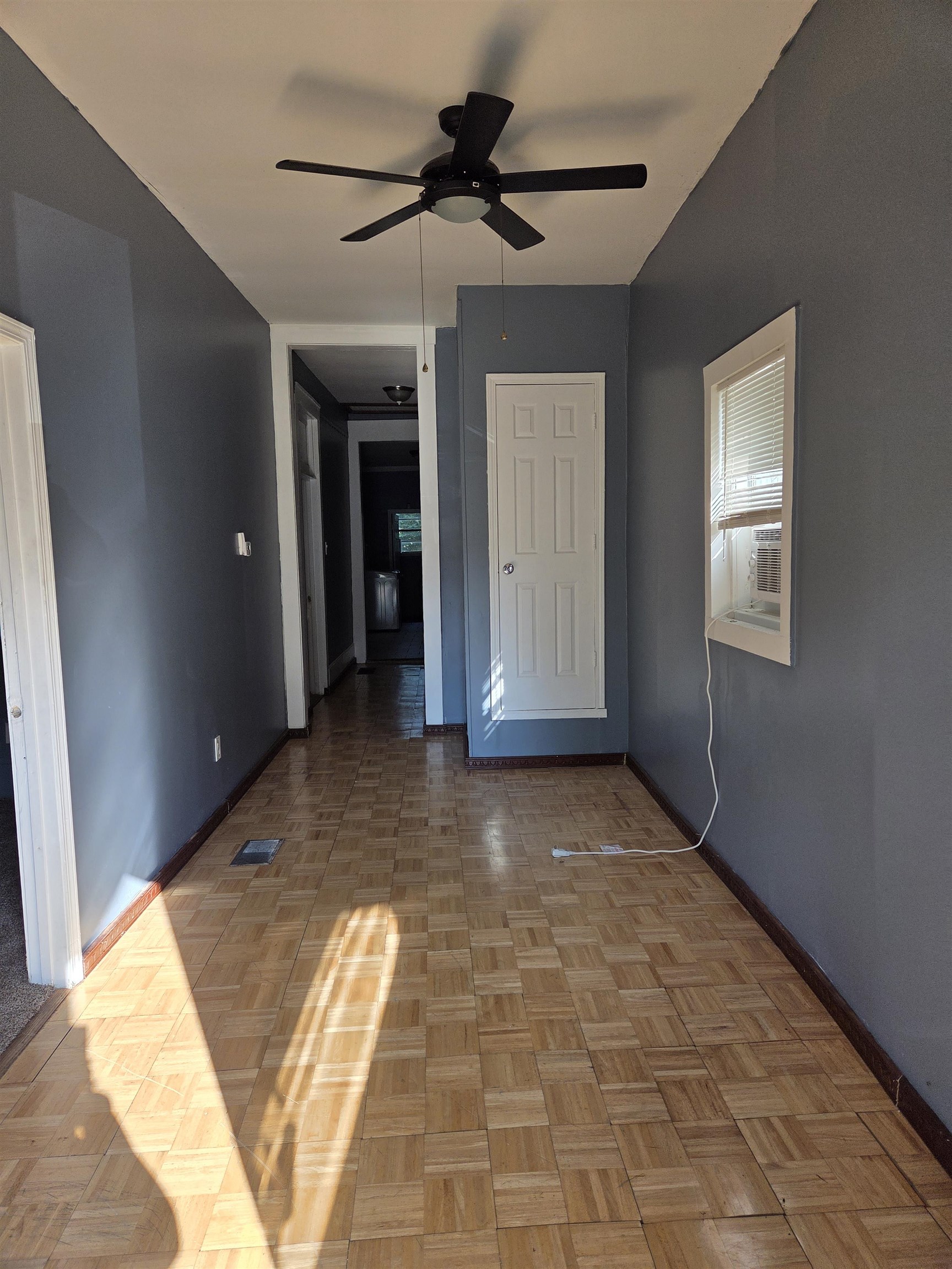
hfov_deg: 58.9
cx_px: 476
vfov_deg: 73.9
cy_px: 634
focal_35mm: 23
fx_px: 843
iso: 40
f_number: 1.8
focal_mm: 5.4
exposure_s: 1/180
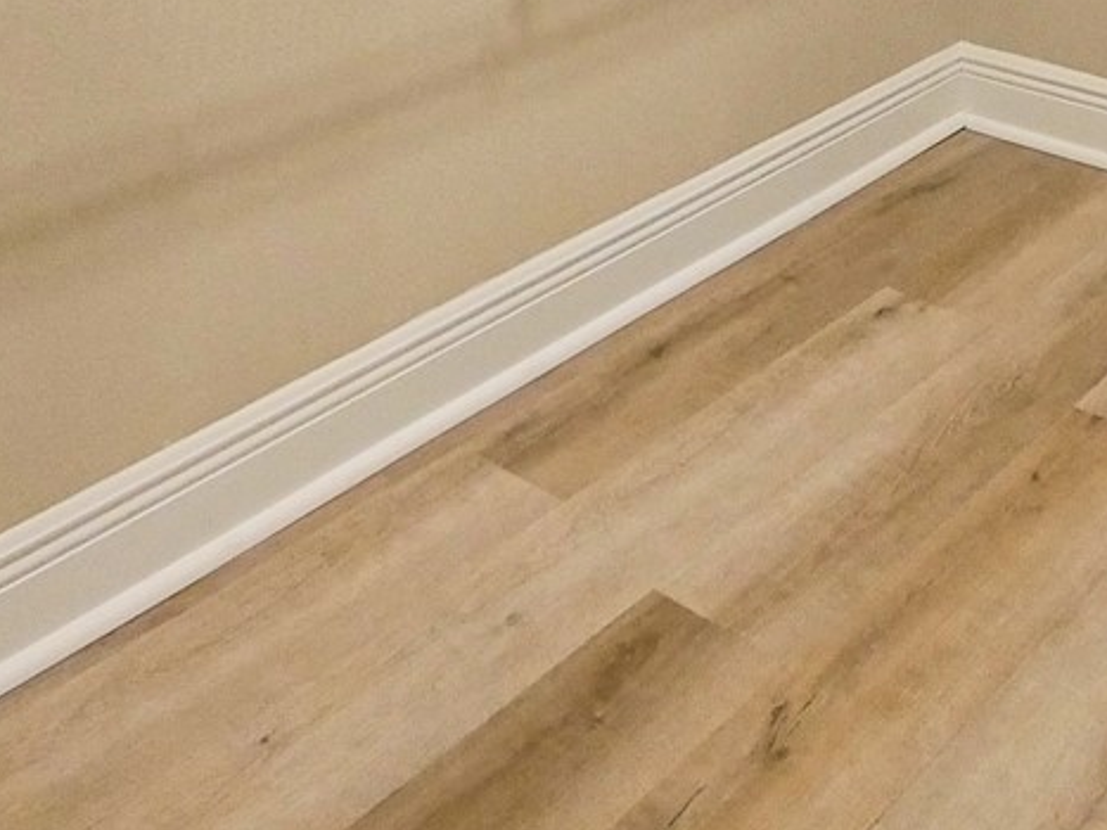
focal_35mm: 48
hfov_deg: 37.7
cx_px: 939
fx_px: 1535
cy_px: -512
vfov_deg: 22.7
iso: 2500
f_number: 4
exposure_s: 1/60
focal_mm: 7
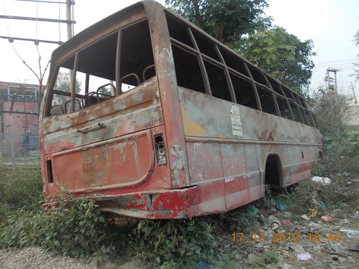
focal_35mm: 28
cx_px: 180
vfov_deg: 49.7
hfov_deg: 63.4
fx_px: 290
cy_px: 134
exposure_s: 1/100
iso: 80
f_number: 2.7
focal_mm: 4
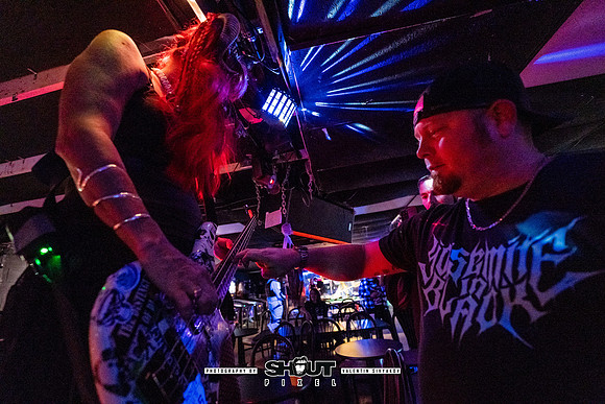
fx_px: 235
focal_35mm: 14
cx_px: 302
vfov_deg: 81.2
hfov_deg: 104.2
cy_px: 202
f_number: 2.8
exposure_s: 1/250
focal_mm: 14
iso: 3200
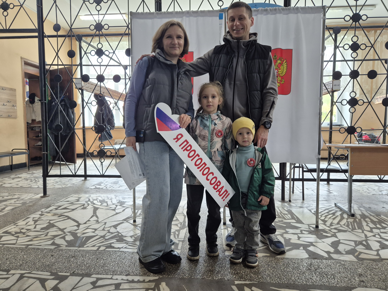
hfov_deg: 73.9
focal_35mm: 23
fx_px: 258
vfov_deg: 58.9
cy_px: 146
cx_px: 194
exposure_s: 1/100
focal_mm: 5.4
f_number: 1.8
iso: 400
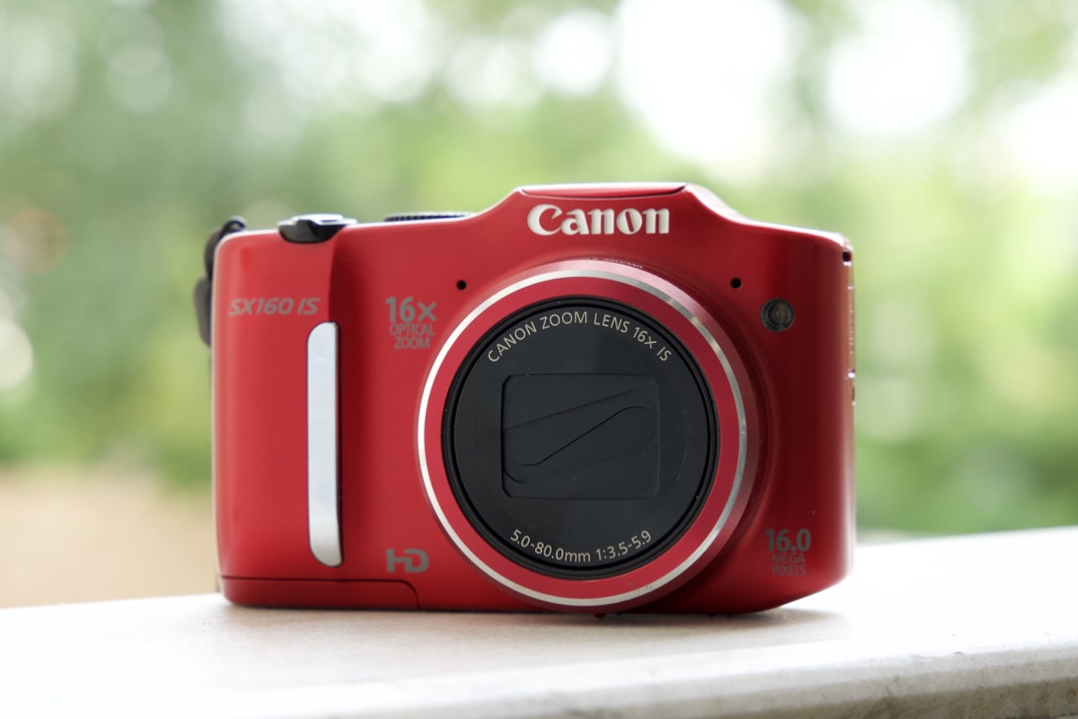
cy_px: 357
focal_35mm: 106
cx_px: 540
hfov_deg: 19.3
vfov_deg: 12.9
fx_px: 3173
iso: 1000
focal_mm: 70
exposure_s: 1/125
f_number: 6.3
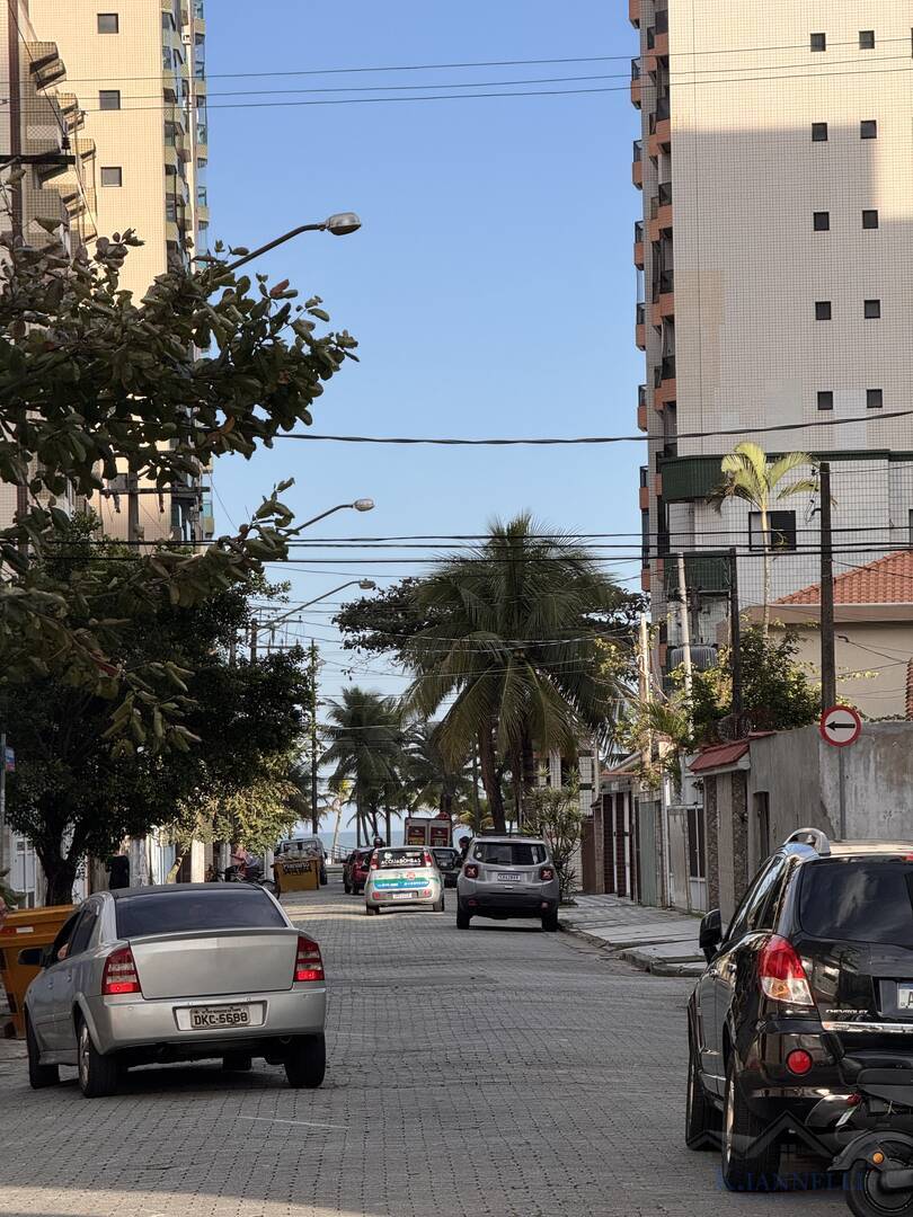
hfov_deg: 12.3
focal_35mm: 120
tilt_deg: +3.2
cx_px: 456
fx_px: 4220
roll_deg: +1.3
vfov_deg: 16.4
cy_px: 608
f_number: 2.8
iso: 50
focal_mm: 15.66
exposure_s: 1/990
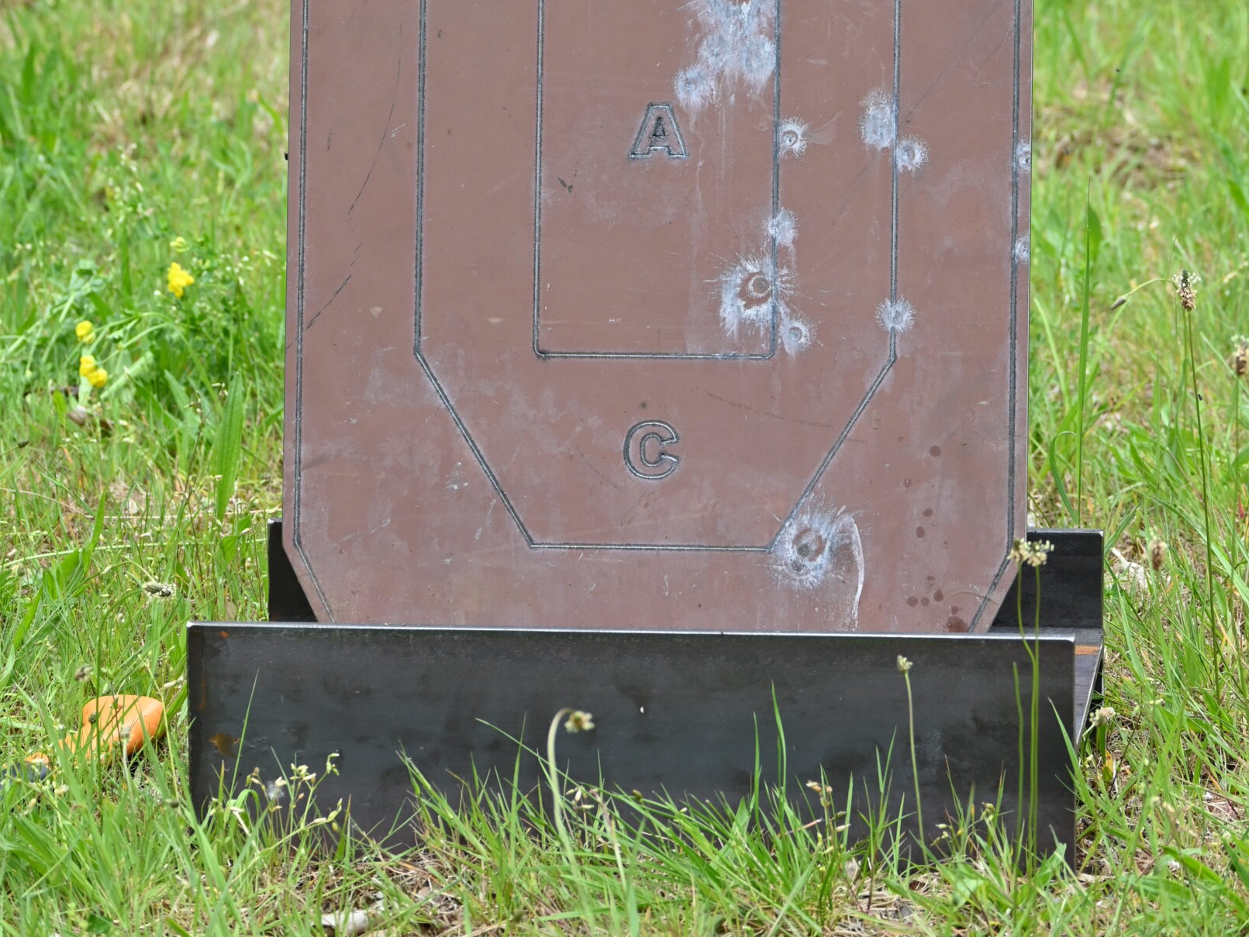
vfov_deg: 7.6
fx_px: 7029
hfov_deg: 10.2
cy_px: 112
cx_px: 631
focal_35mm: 195
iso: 220
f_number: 5
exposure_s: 1/250
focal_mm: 85
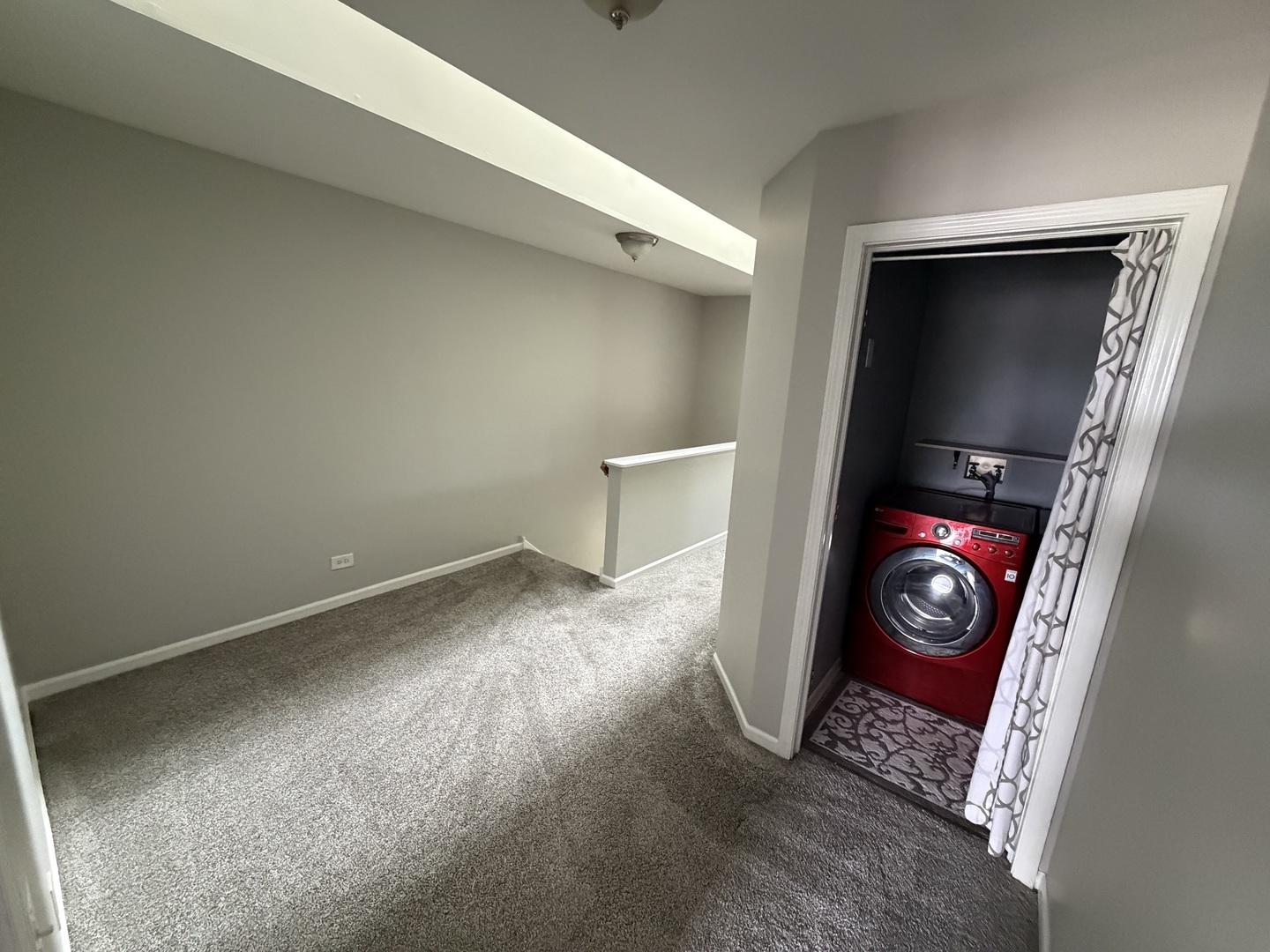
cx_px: 635
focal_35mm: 14
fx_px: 514
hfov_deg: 102.1
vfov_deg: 85.7
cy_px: 476
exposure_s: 1/60
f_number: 2.2
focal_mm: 2.22
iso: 800
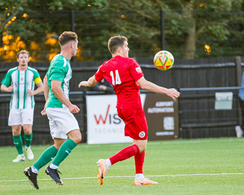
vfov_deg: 2.5
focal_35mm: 610
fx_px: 4404
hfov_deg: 3.2
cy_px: 97
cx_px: 130
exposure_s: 1/640
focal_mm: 300
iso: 1250
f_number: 2.8
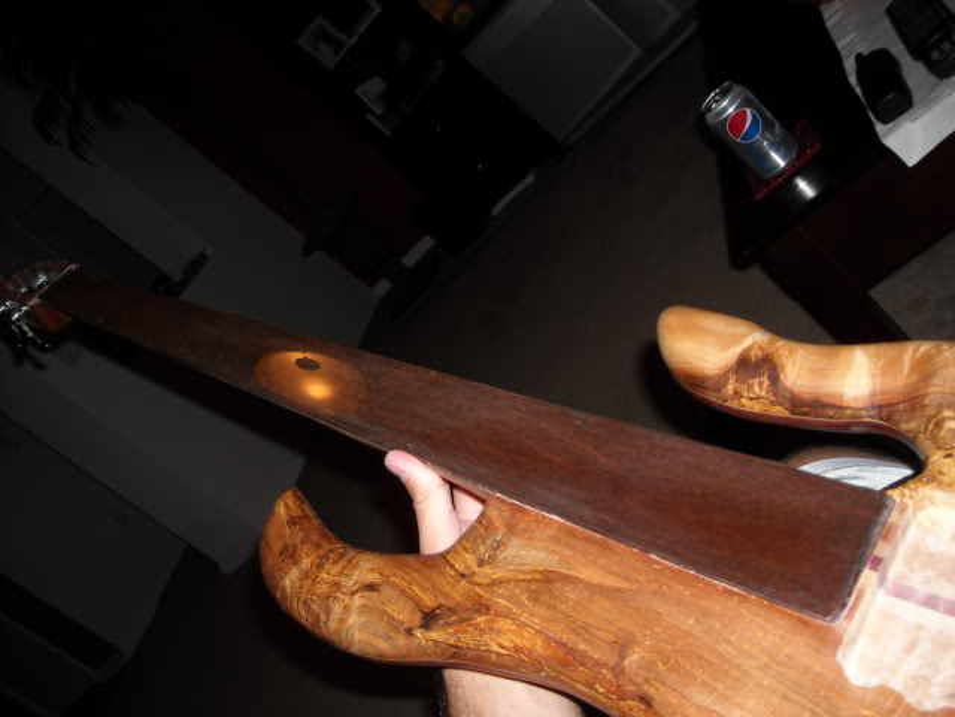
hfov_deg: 52.6
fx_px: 966
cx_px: 478
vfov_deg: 40.7
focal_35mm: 35
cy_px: 358
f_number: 2.8
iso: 64
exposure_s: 1/60
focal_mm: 5.7
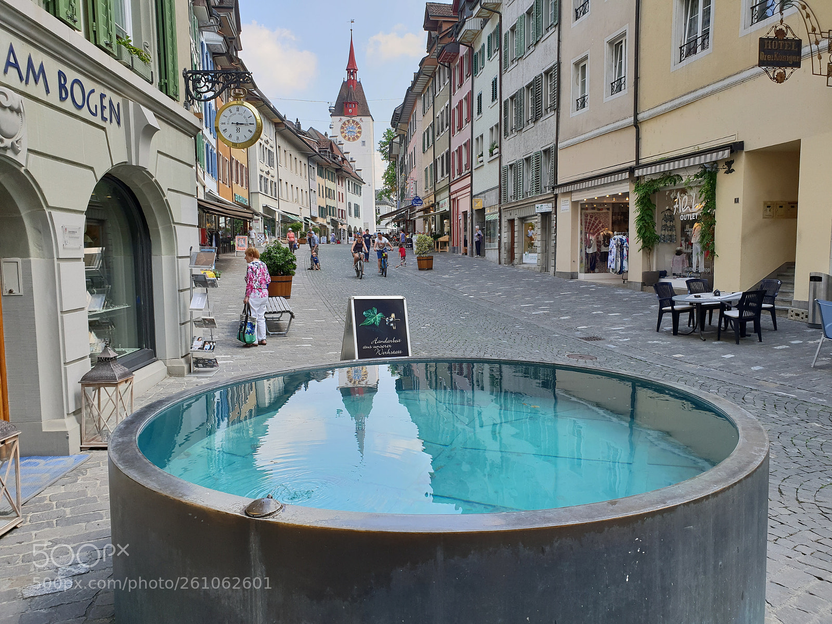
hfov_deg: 67.3
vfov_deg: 53.1
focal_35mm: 26
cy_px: 312
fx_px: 625
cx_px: 416
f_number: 2.4
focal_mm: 4.3
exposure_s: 1/257
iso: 50
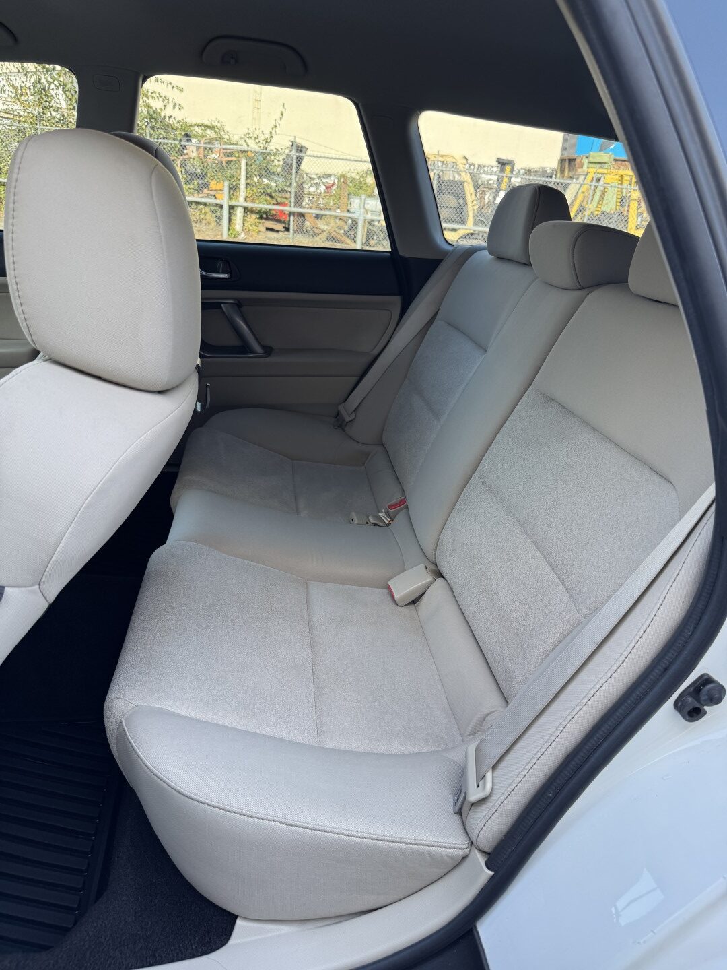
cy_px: 485
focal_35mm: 24
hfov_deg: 56.8
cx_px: 364
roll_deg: -6.5
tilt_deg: -21.8
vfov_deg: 71.6
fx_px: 672
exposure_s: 1/121
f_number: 1.78
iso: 64
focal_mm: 6.76
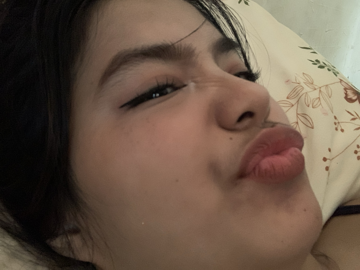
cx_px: 180
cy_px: 135
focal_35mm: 32
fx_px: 333
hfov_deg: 56.8
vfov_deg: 44.2
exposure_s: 1/15
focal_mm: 2.87
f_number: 2.2
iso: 800
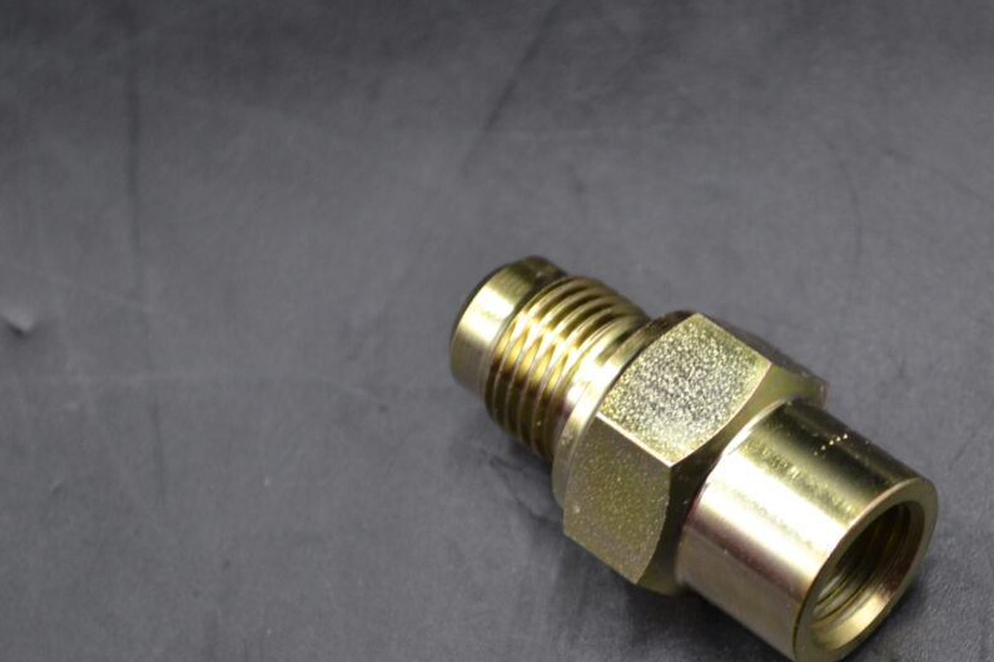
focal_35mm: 125
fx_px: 3444
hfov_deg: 16.4
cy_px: 463
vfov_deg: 11.0
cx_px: 696
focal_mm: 55
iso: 400
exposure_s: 1/40
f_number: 5.6
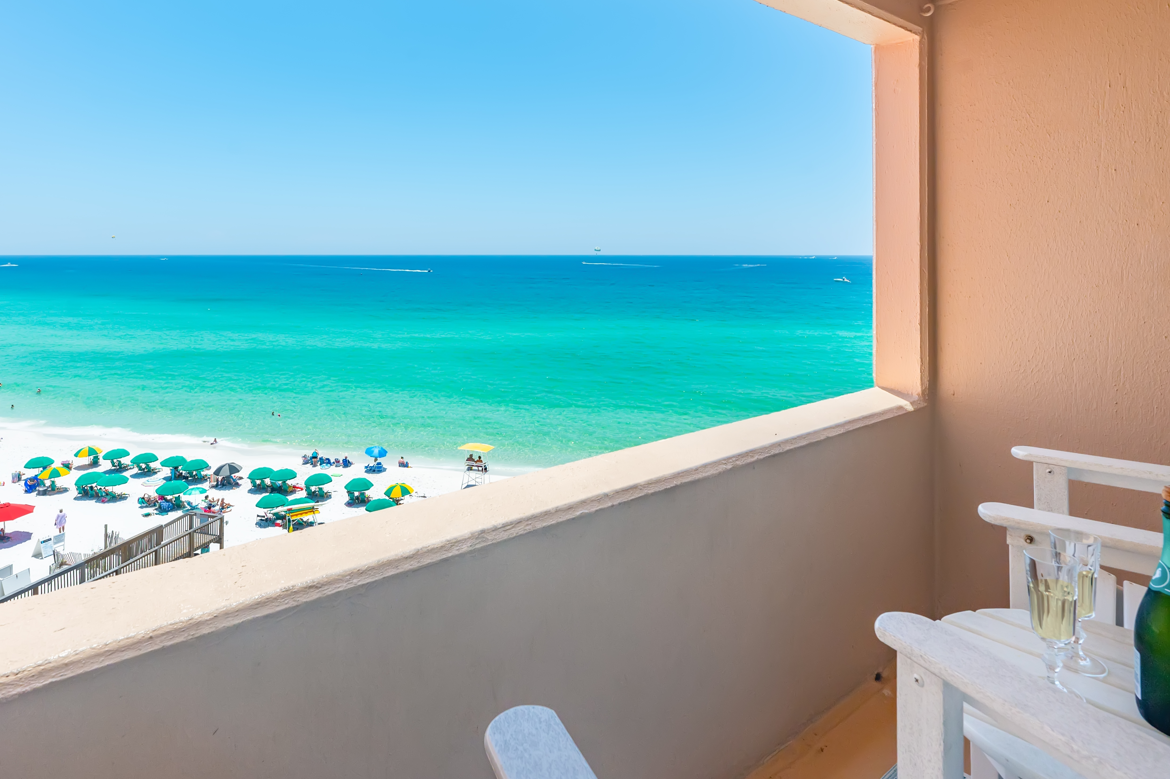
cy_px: 361
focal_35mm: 17
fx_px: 552
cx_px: 658
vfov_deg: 70.3
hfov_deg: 92.8
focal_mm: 14
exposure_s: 1/1250
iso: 400
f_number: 9
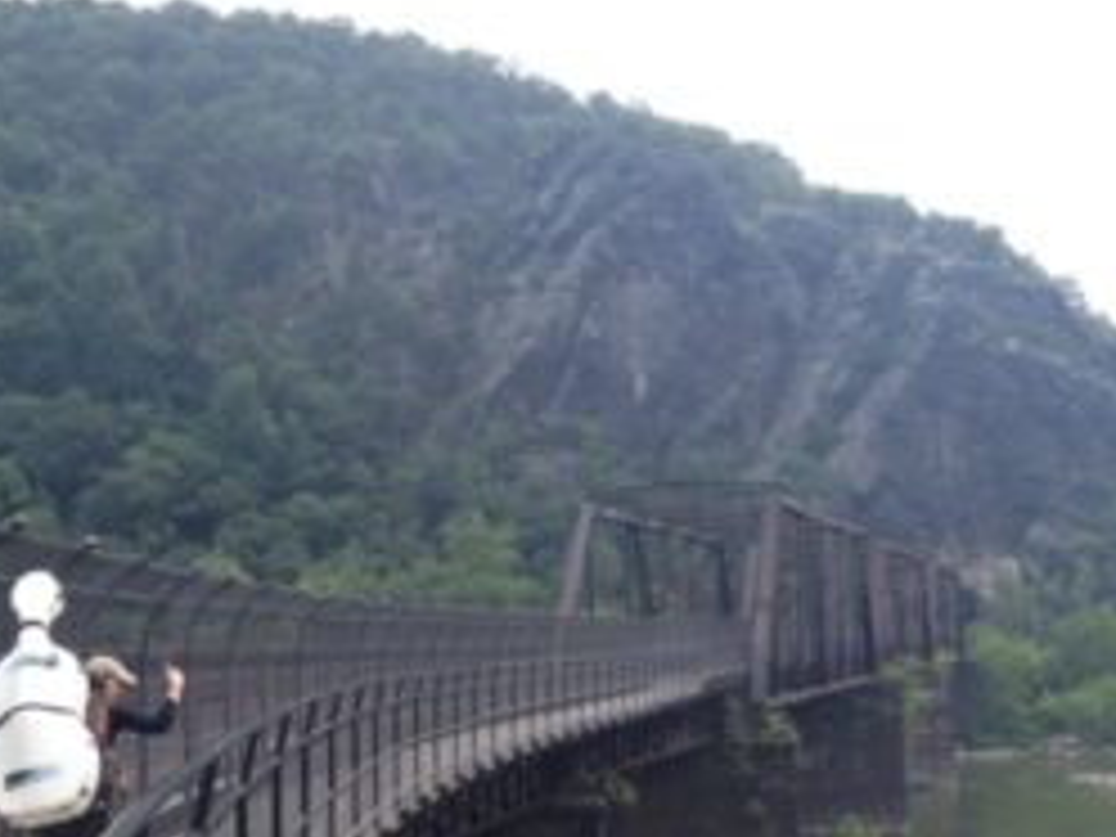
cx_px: 500
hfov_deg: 34.3
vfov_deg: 25.7
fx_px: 1805
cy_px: 646
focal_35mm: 56
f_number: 2.4
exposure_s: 1/699
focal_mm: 4.28
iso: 50
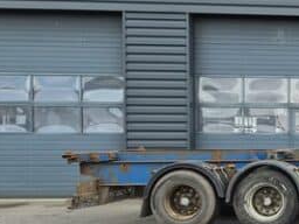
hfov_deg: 23.0
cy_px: 159
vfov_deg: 21.2
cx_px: 445
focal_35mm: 69
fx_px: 596
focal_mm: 5.4
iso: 25
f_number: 1.8
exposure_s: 1/562
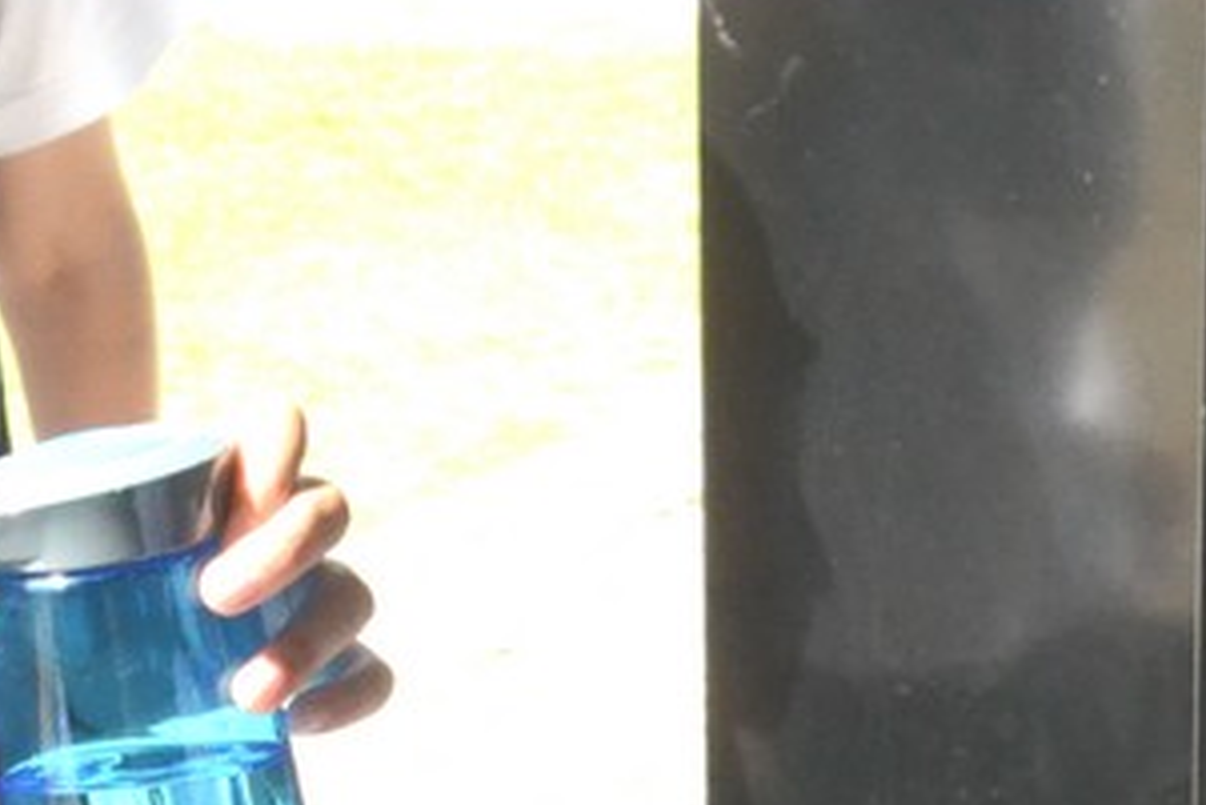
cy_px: 607
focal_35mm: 153
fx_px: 5128
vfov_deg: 9.0
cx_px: 1895
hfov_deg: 12.6
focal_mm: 30
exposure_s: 1/500
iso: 3200
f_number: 11
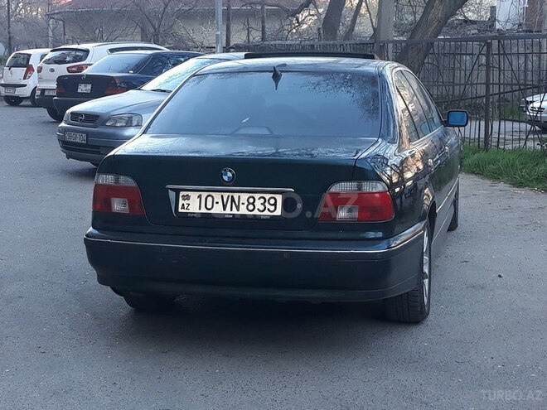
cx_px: 274
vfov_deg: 51.4
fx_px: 427
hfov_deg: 65.3
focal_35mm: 27
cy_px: 205
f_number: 1.7
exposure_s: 1/118
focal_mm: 3.71
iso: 40
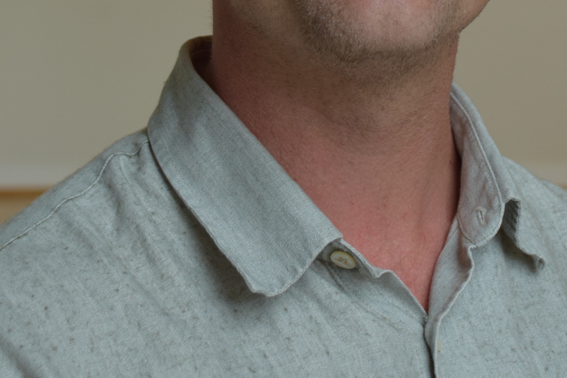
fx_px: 2362
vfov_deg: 9.0
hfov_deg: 13.7
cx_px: 364
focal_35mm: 150
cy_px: -76
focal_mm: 38
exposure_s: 1/60
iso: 500
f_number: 4.5
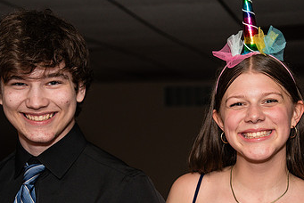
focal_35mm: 119
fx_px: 1006
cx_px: 217
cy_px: 162
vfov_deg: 11.5
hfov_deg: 17.1
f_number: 5
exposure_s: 1/250
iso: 400
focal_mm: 70
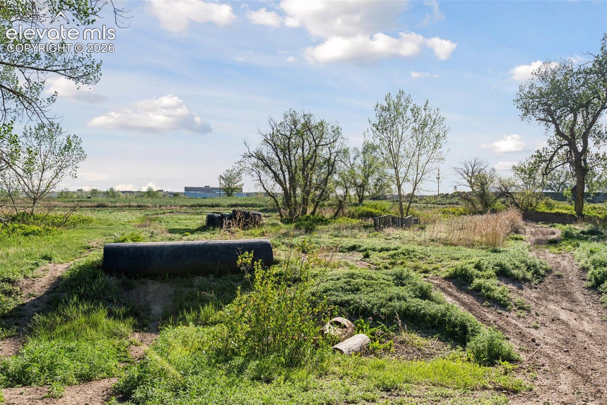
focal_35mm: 31
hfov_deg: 60.3
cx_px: 304
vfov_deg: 42.3
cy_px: 202
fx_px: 523
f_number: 9
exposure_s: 1/1250
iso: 400
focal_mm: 31
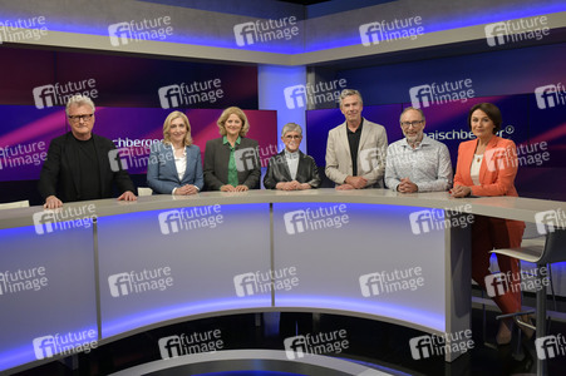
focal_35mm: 29
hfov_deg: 63.7
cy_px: 188
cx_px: 283
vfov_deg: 44.9
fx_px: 456
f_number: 6.3
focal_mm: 29
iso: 2500
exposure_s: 1/200
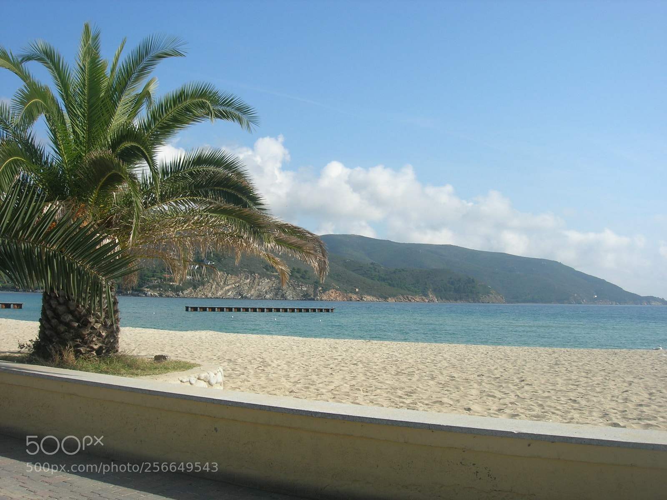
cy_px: 250
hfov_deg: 49.0
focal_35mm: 38
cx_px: 334
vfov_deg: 37.7
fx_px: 732
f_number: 4.8
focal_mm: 7.8
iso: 64
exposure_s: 1/583
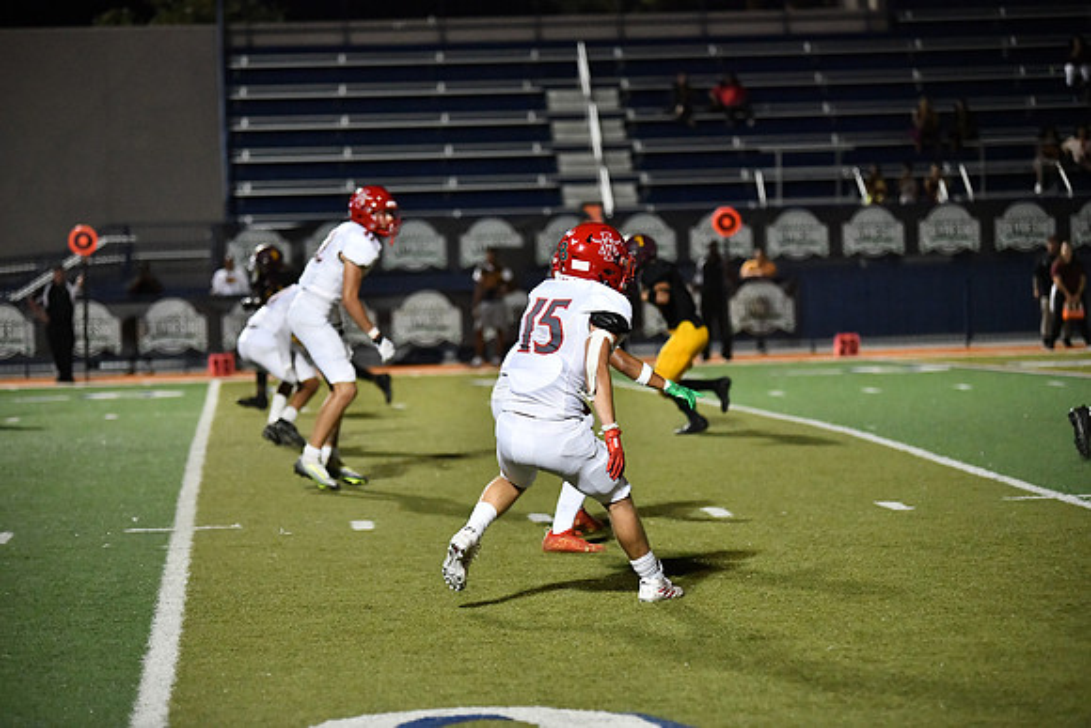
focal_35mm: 122
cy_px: 364
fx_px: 3698
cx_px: 546
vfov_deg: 11.2
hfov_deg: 16.8
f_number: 2.8
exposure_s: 1/3200
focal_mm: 122
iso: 10000
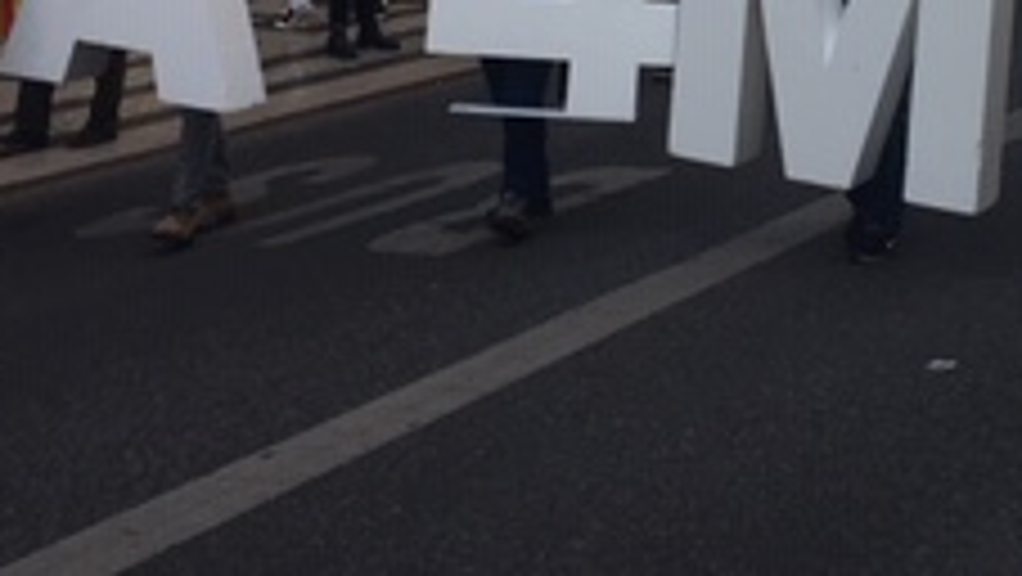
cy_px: -396
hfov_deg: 23.4
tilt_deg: +2.1
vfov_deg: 12.6
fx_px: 2413
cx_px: 869
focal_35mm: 89
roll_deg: +1.8
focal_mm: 4.15
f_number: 2.2
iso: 25
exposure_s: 1/460
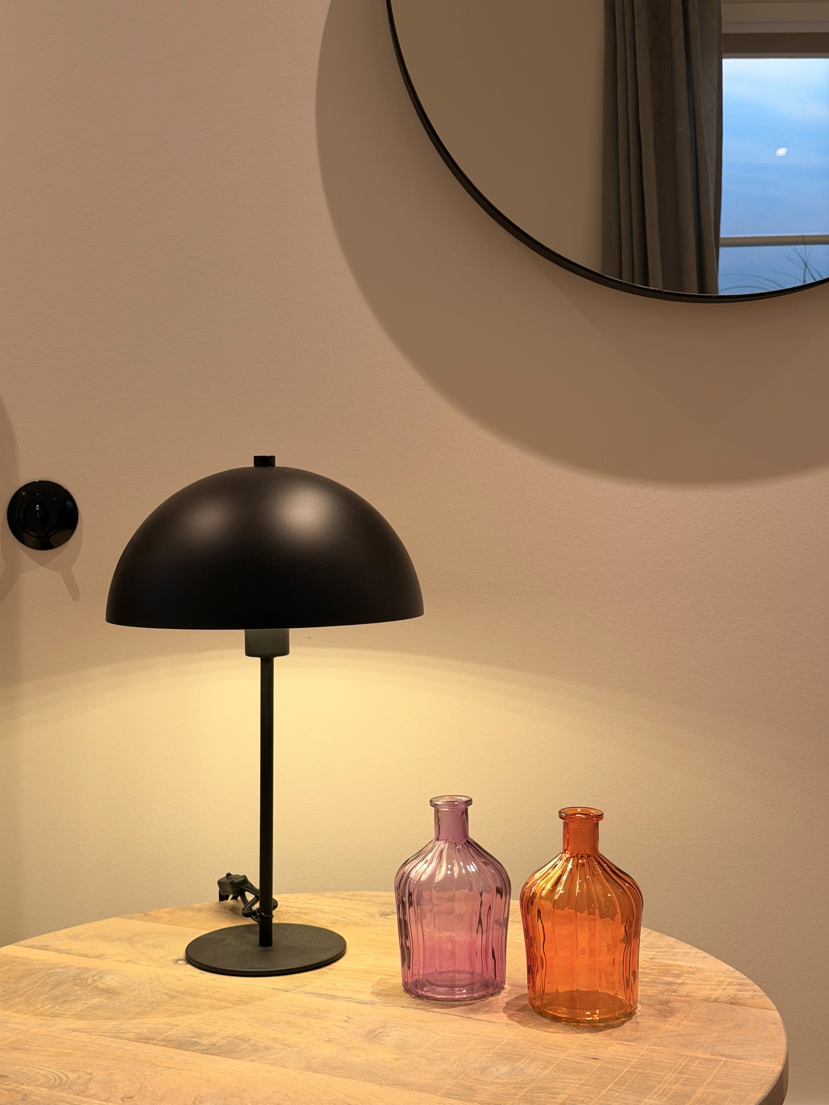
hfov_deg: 30.3
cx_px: 414
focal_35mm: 48
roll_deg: -0.4
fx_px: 1533
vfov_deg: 39.7
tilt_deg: -1.7
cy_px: 552
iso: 100
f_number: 1.78
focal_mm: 6.76
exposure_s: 1/50
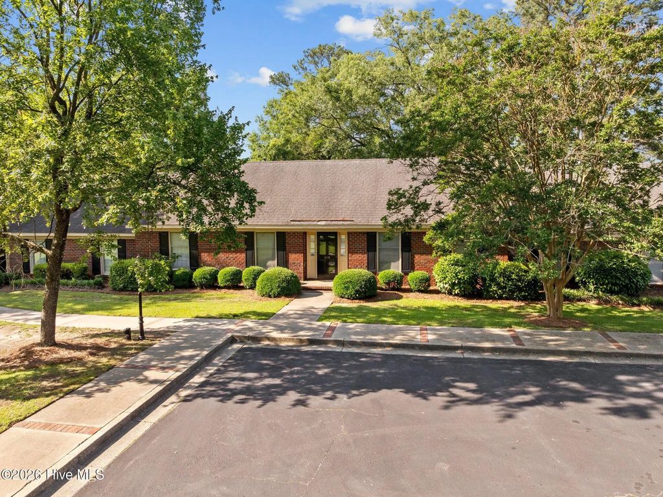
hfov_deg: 71.6
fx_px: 459
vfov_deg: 56.8
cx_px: 332
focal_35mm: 24
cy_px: 248
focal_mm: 12.29
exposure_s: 1/1000
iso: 140
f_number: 2.8
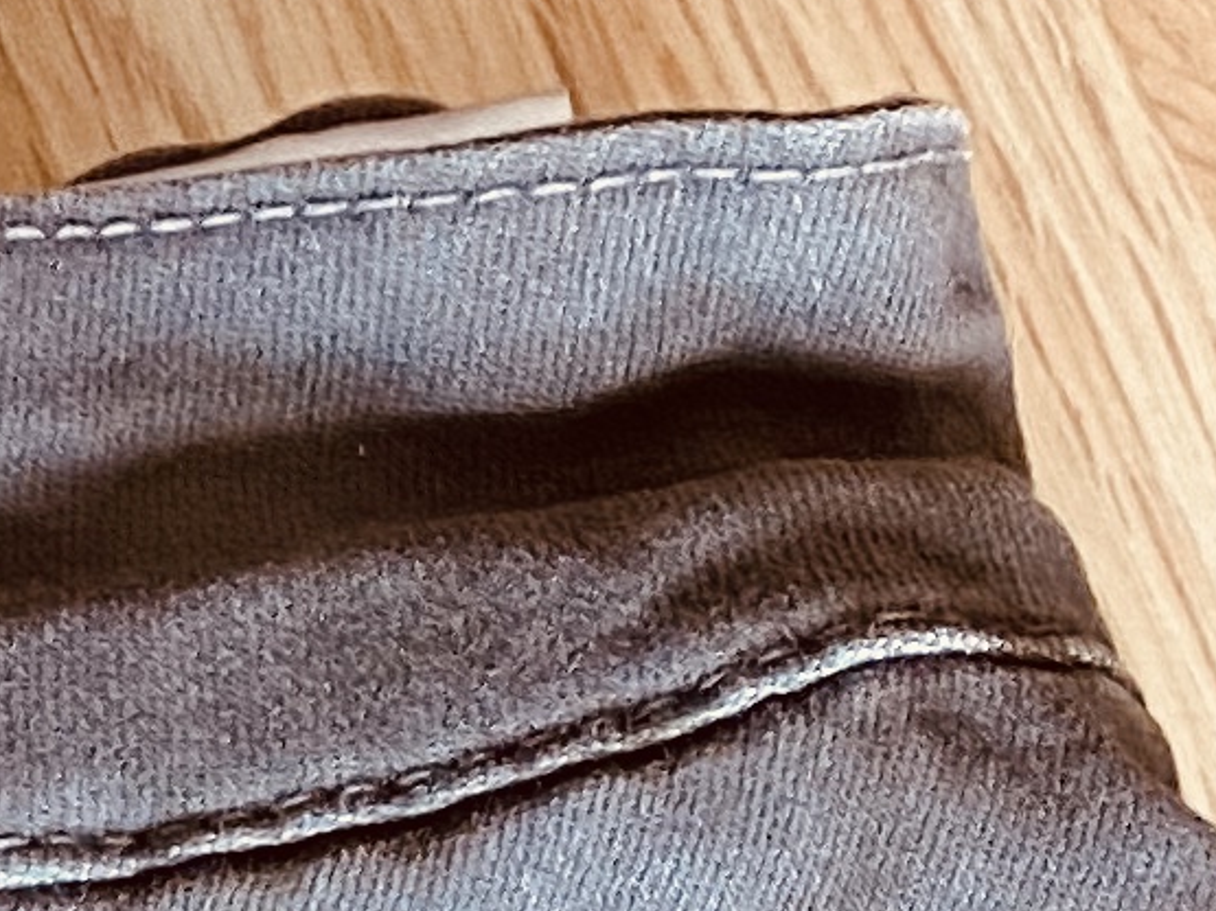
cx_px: -644
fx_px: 6638
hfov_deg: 10.1
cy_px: 2630
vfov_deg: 7.1
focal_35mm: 189
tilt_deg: -77.4
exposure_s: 1/60
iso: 250
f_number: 1.8
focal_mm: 4.25
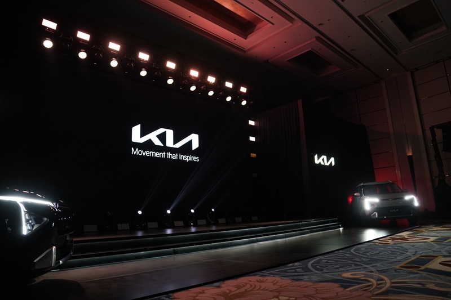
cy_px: 150
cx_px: 226
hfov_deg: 73.8
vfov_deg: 53.1
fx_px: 301
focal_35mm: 24
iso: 2000
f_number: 2.8
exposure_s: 1/125
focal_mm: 24
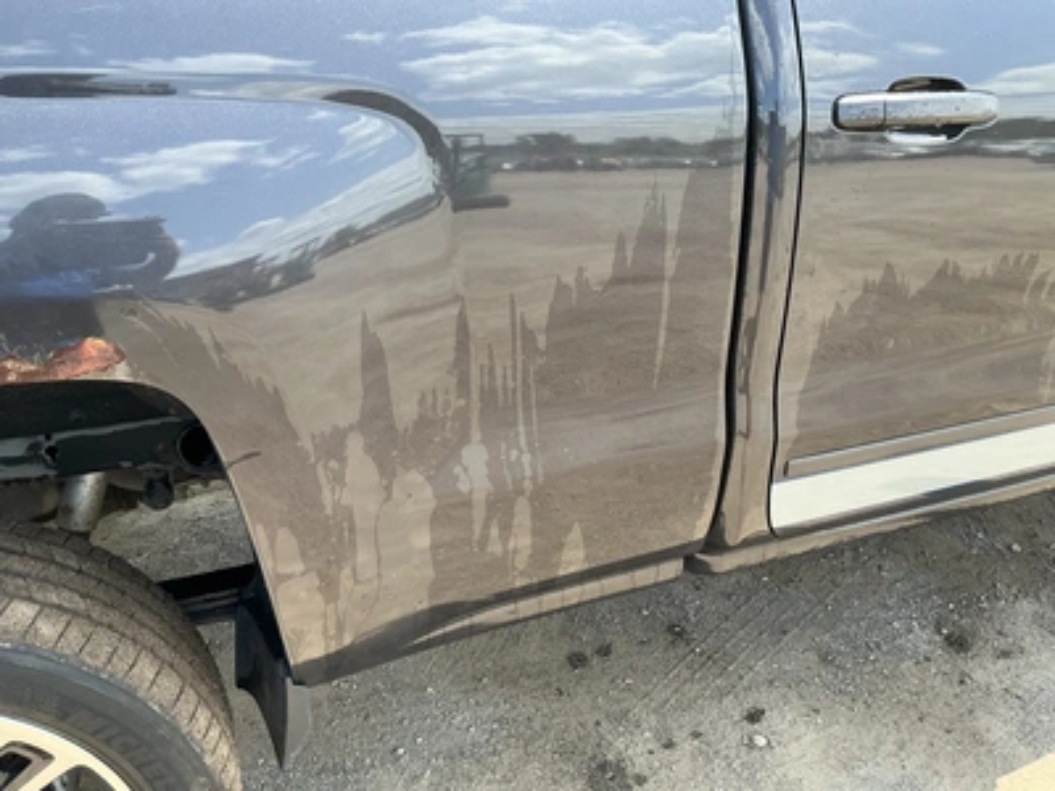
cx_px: 528
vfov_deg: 49.7
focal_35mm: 28
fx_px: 853
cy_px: 396
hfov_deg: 63.4
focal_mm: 3
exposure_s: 1/220
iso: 25
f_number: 1.8
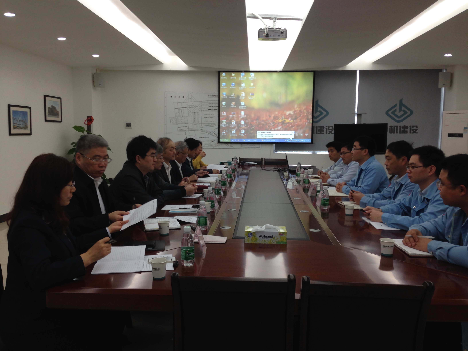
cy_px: 176
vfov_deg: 42.9
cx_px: 234
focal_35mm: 33
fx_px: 446
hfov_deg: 55.4
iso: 50
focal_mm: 4.12
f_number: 2.4
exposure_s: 1/33
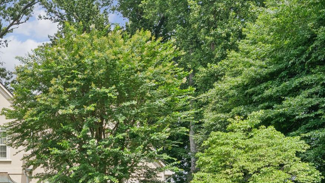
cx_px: -42
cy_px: 234
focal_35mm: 71
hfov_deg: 27.0
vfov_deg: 16.2
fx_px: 612
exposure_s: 1/400
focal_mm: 29
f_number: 11
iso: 400
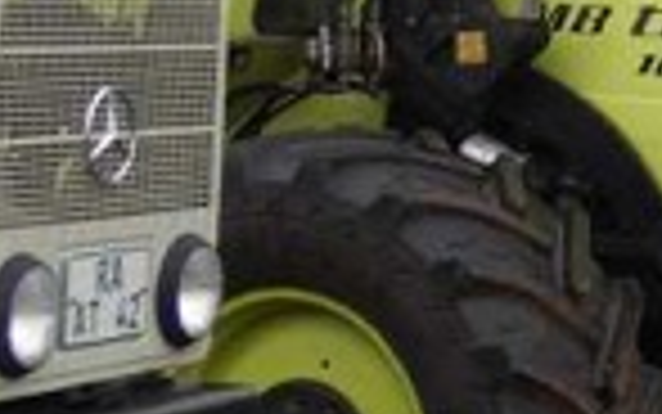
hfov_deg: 9.4
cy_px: -81
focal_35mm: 207
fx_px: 3736
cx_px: 1360
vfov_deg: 6.3
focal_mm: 6.5
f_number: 3.5
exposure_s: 1/100
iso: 80
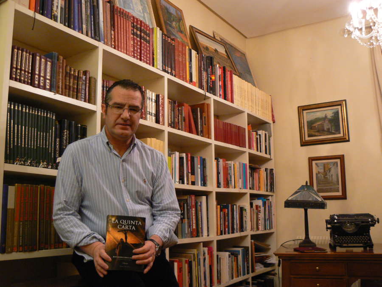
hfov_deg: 51.4
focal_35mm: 36
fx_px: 397
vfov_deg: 39.7
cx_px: 191
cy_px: 144
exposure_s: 1/15
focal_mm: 6
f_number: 2.8
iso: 200
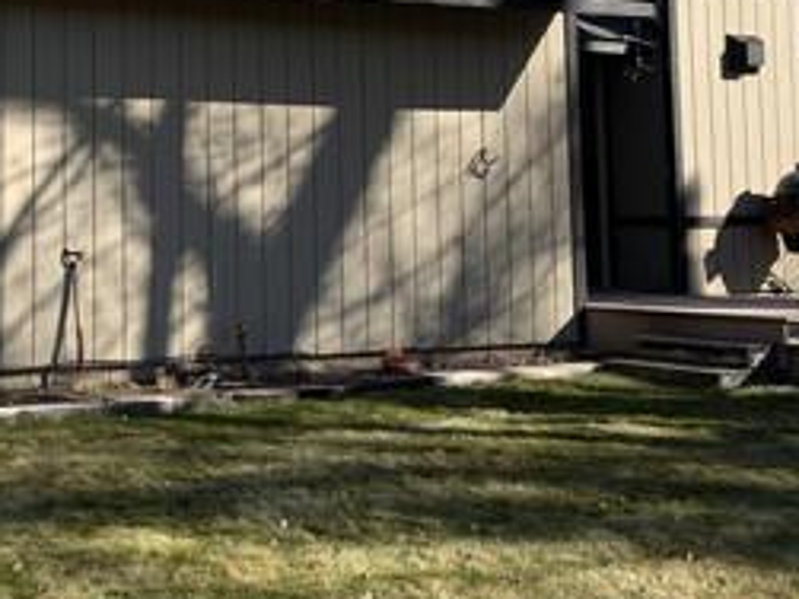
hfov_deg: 26.1
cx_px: 242
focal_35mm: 74
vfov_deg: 19.6
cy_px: 83
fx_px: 1707
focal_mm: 3
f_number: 1.8
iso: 16
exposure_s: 1/1055
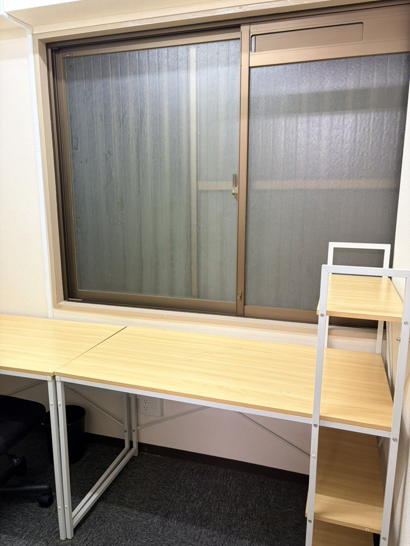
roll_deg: -0.2
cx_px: 205
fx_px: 411
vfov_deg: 67.3
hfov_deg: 53.1
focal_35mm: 26
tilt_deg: -10.7
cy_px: 273
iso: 125
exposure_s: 1/50
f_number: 1.6
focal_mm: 5.96
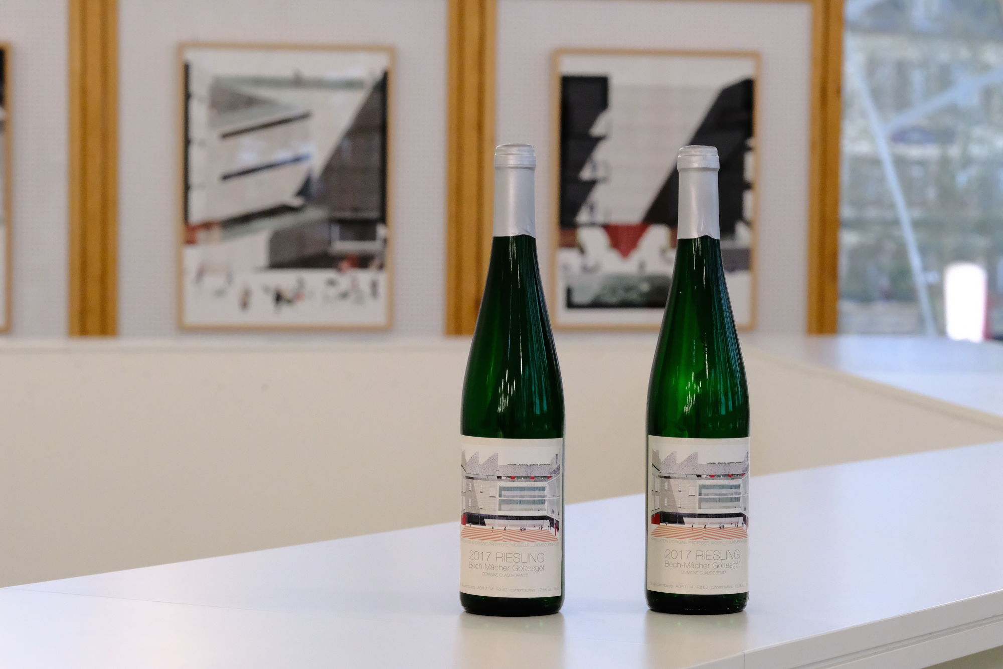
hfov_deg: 19.1
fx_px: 2981
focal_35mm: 107
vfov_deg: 12.8
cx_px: 502
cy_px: 334
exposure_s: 1/180
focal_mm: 71.5
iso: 6400
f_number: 8
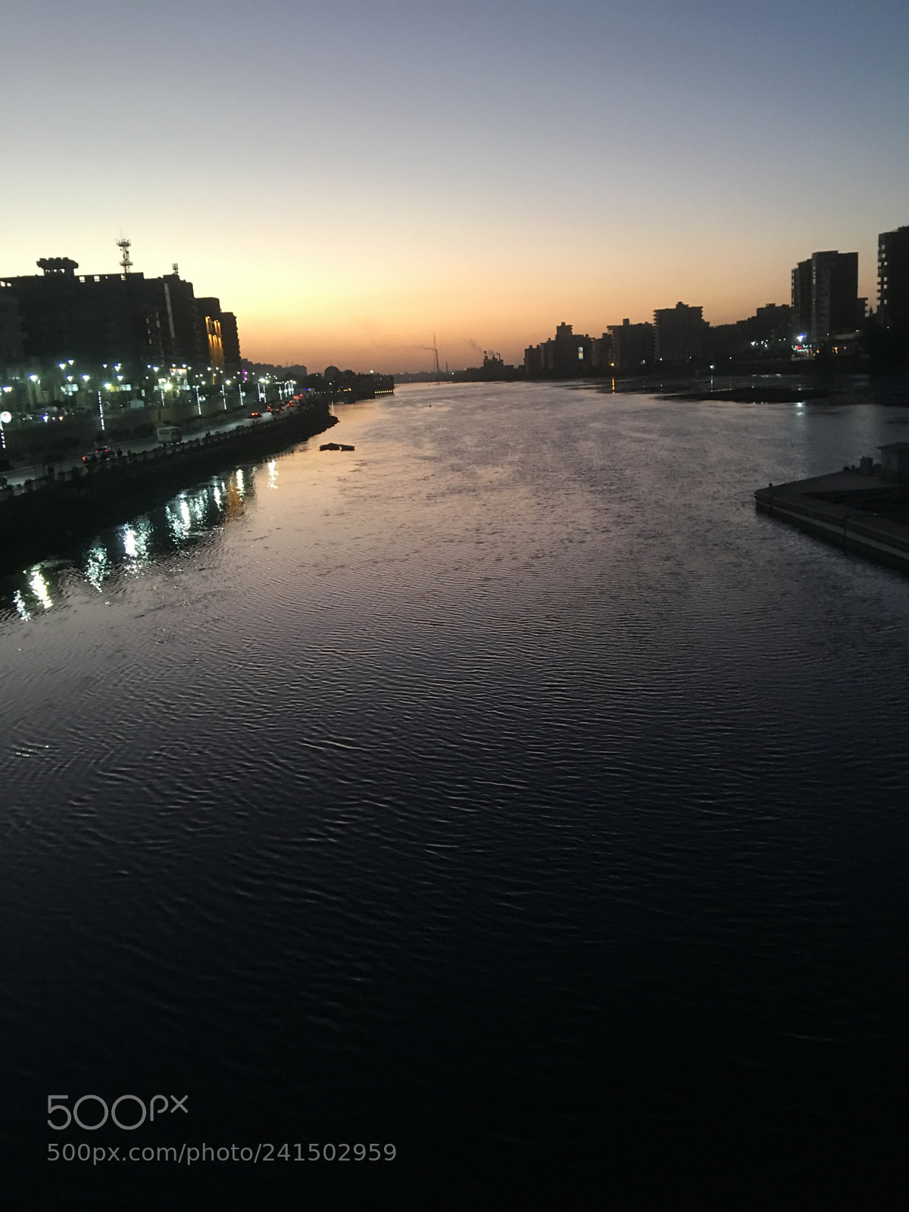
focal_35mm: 29
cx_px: 454
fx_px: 1015
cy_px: 606
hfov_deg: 48.2
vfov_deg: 61.7
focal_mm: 4.15
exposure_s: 1/17
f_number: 2.2
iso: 80
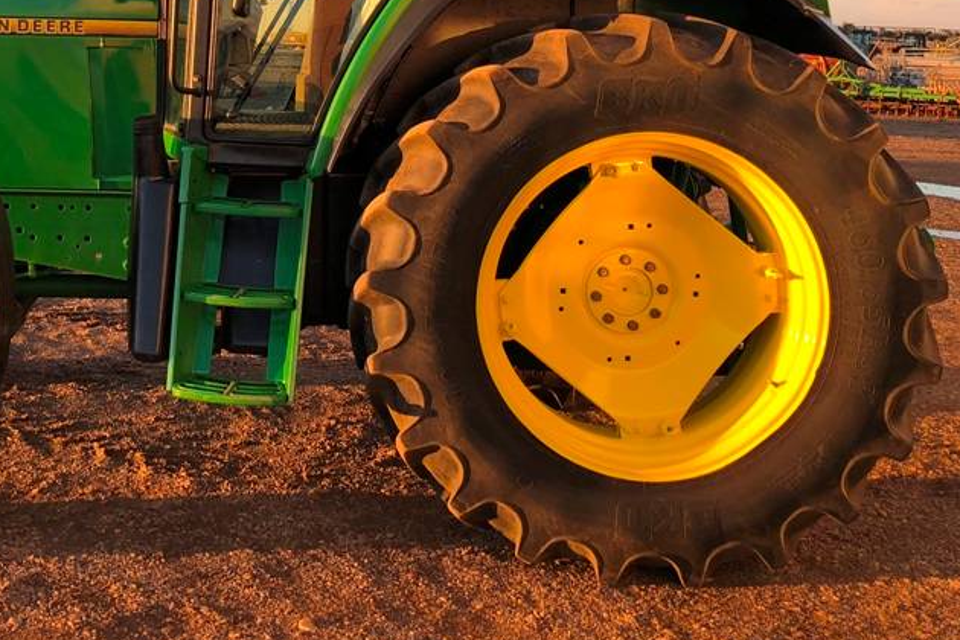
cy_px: 75
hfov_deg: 38.9
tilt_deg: -1.6
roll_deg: -2.9
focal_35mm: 49
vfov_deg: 26.7
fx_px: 1307
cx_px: 204
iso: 20
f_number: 1.8
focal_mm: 3.99
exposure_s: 1/242
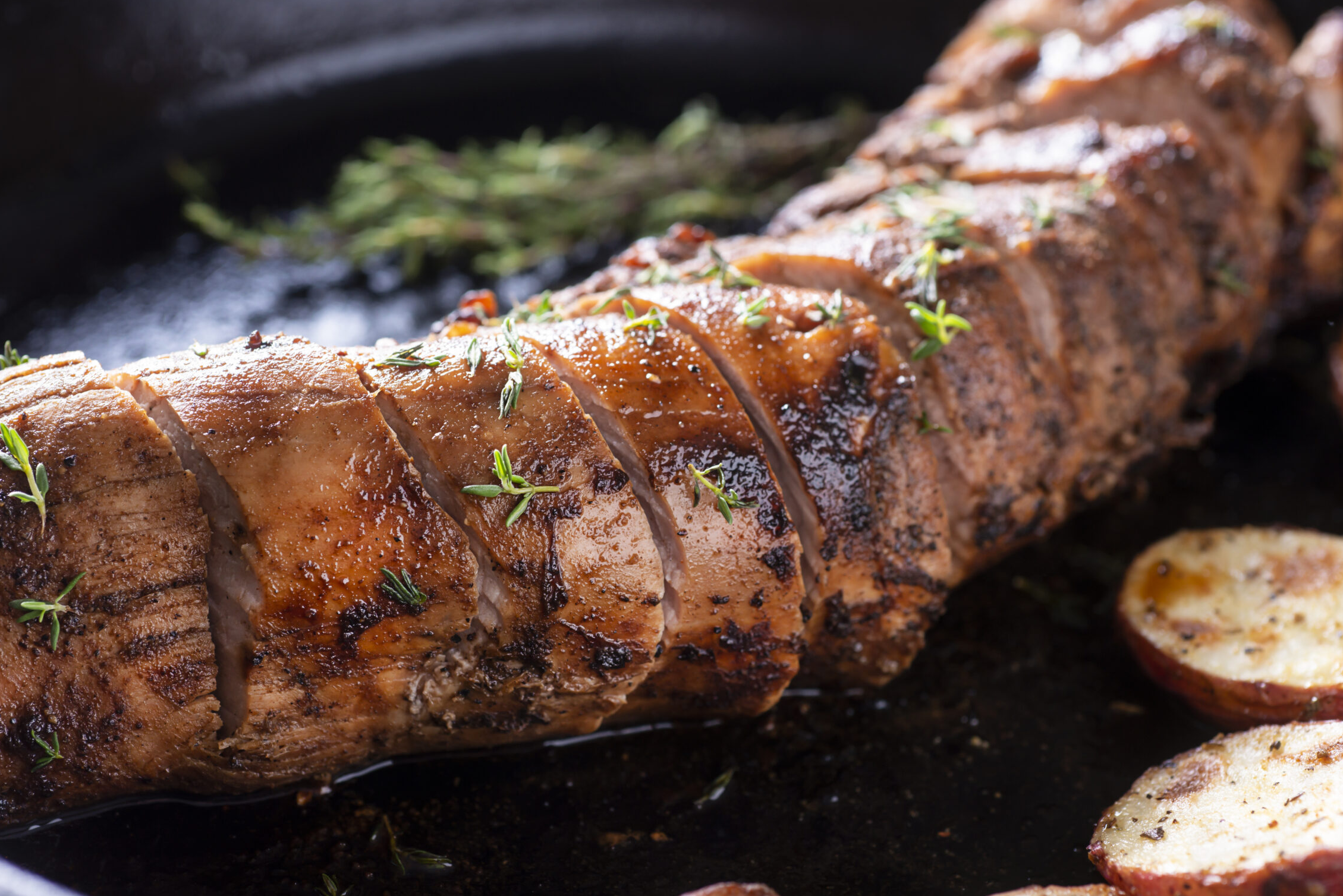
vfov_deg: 20.0
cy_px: 457
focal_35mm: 68
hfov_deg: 29.6
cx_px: 706
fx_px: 2538
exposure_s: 1/160
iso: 320
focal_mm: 60
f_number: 7.1
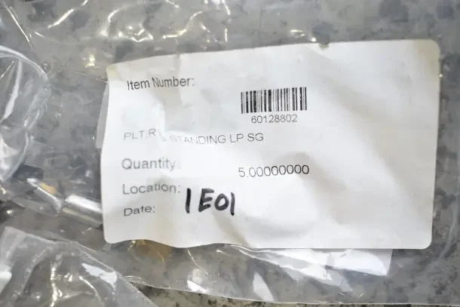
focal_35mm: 42
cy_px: 154
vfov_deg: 31.9
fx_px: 537
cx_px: 230
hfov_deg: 46.4
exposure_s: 1/100
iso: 200
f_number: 5
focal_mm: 28
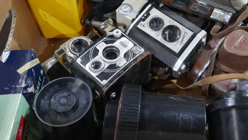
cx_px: 183
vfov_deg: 22.2
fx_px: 348
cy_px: 22
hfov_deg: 38.3
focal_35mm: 53
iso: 1250
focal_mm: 16
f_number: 3.6
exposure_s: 1/60
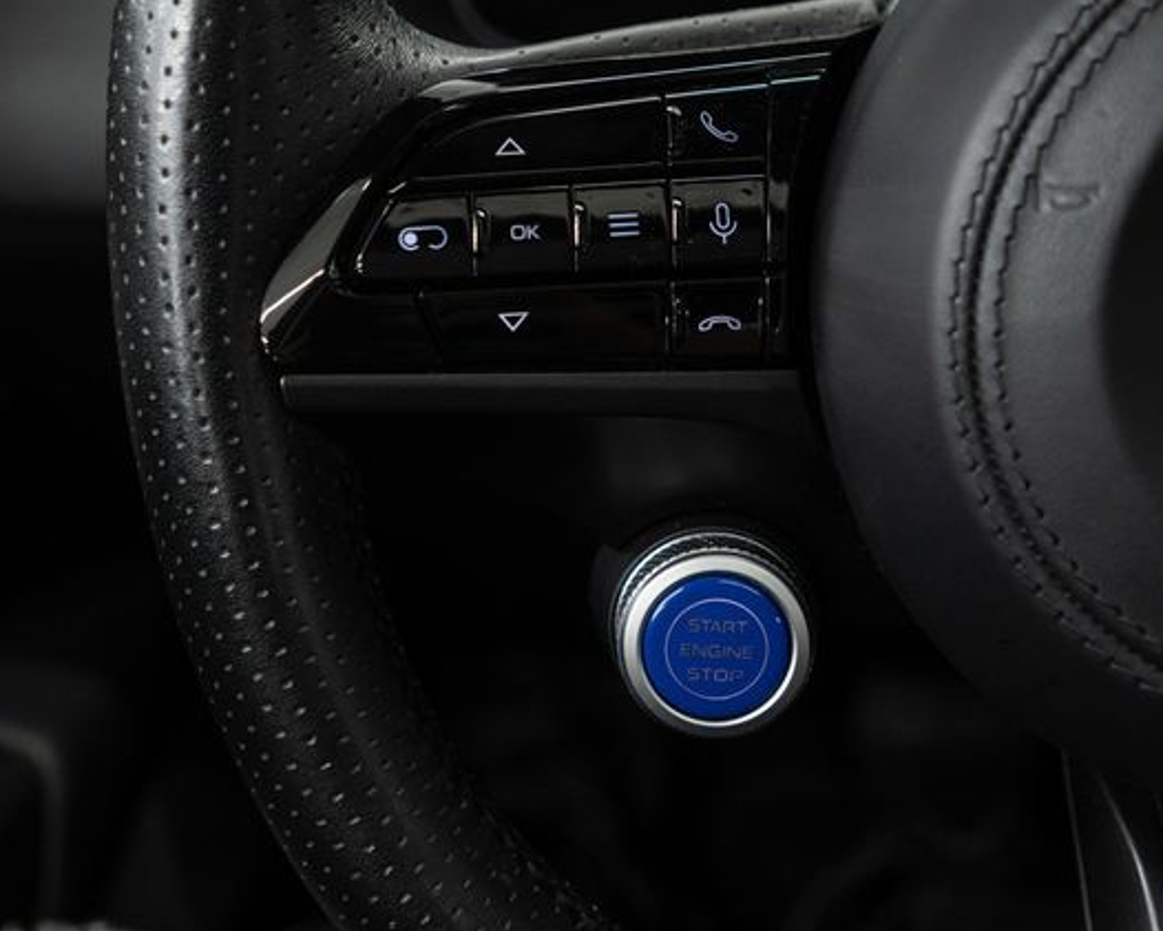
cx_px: 619
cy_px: 468
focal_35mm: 48
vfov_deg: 31.5
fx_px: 1652
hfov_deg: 38.8
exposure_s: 1/40
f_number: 3.5
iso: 1250
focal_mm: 28
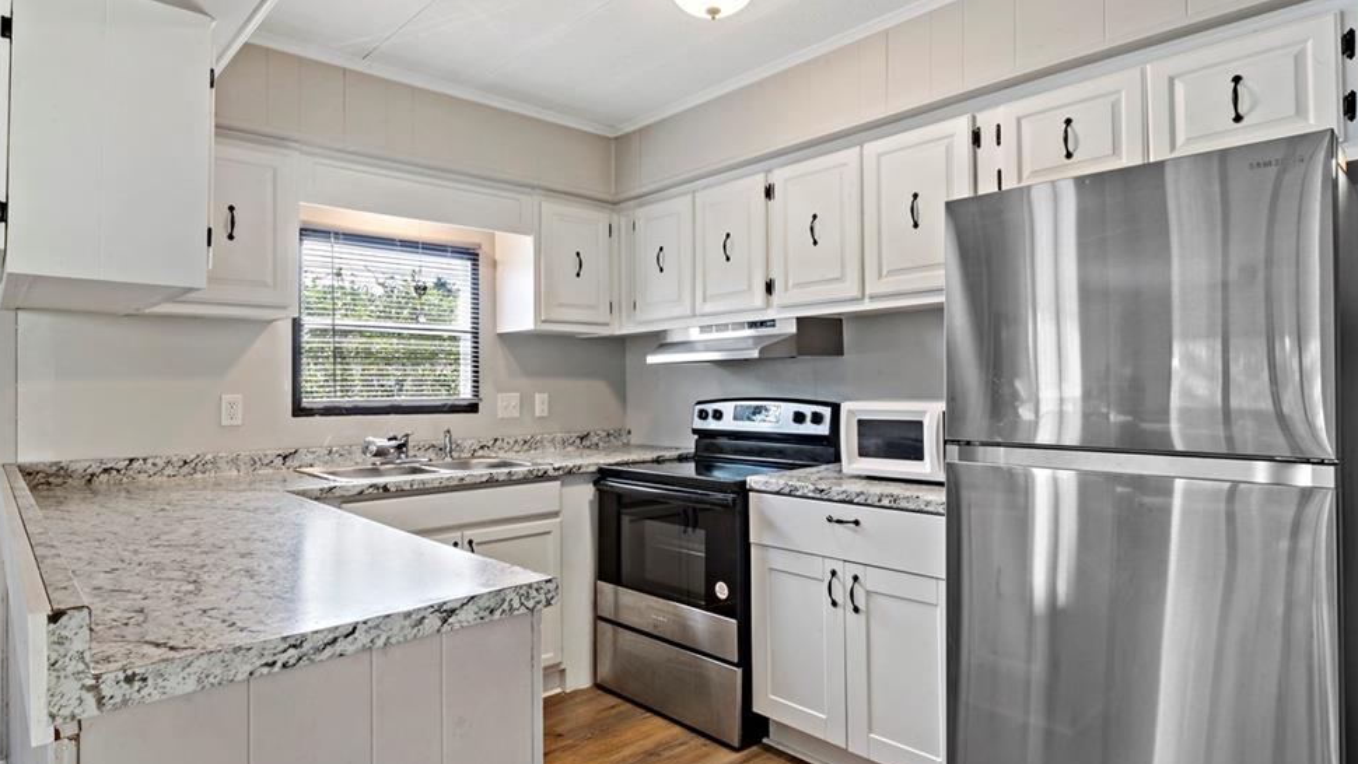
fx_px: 756
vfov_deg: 53.6
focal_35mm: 21
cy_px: 365
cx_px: 654
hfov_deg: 83.8
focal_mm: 19
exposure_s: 1/3
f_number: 22
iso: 100
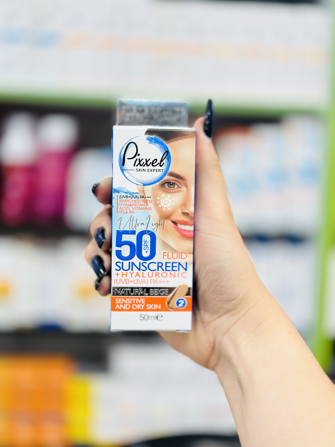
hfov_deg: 30.3
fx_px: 619
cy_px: 224
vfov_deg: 39.7
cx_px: 168
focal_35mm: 48
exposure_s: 1/100
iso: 80
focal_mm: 6.86
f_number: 1.78
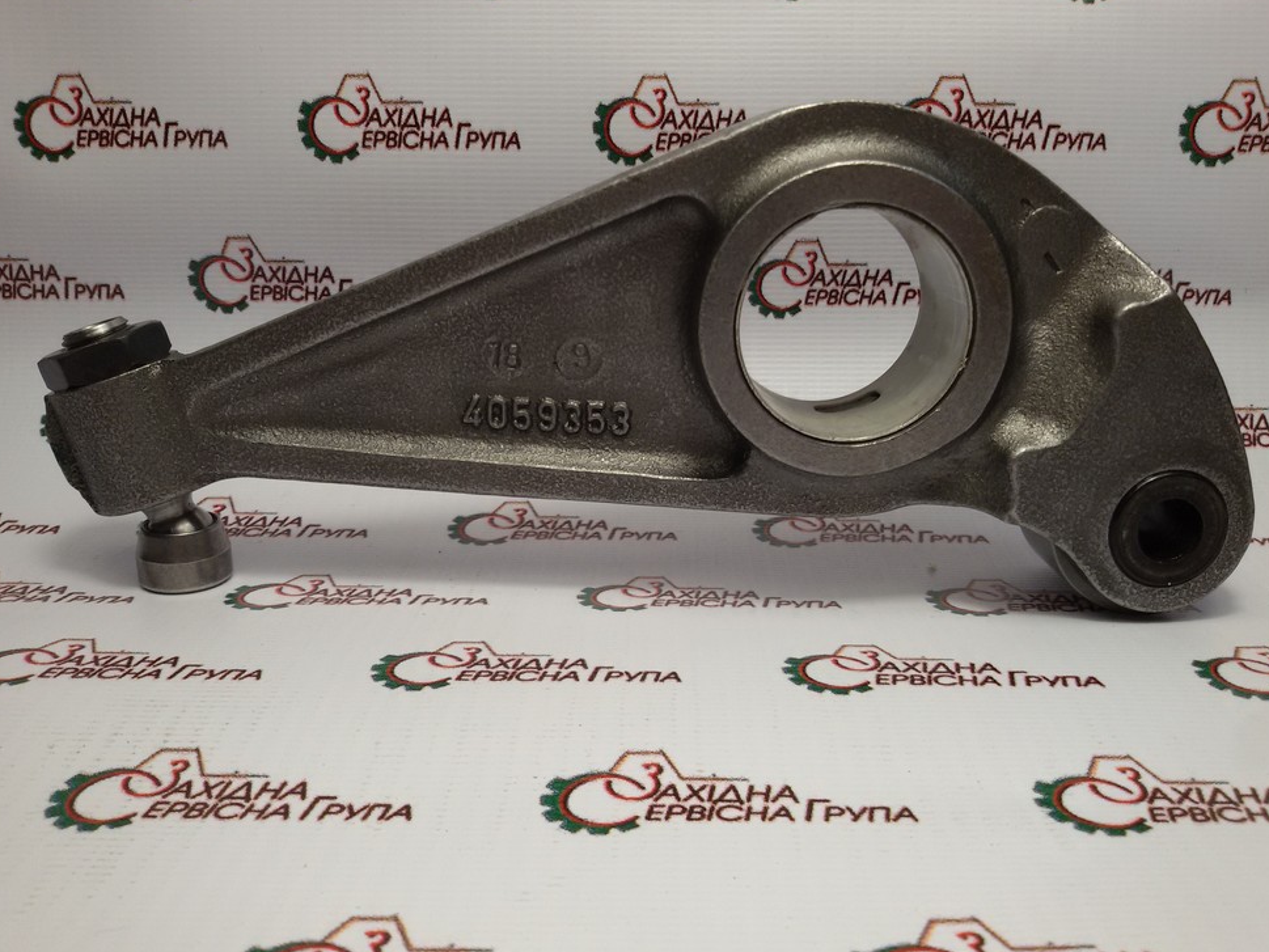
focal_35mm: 32
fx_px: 1173
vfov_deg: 44.2
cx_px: 643
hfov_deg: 56.8
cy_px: 481
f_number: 2.4
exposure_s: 1/100
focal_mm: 2.93
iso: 40
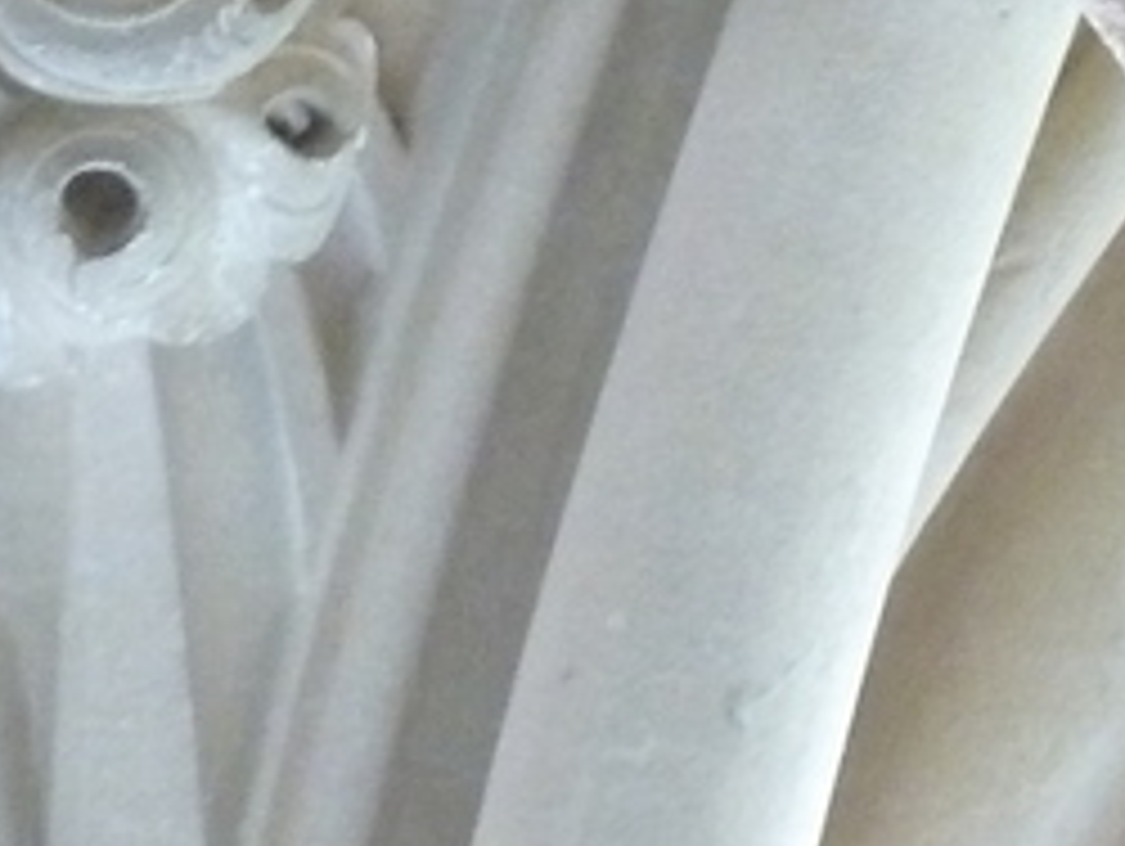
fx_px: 12166
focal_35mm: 374
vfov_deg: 3.9
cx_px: 2470
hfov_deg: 5.2
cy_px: -1076
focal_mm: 12.8
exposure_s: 1/15
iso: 400
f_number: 4.2
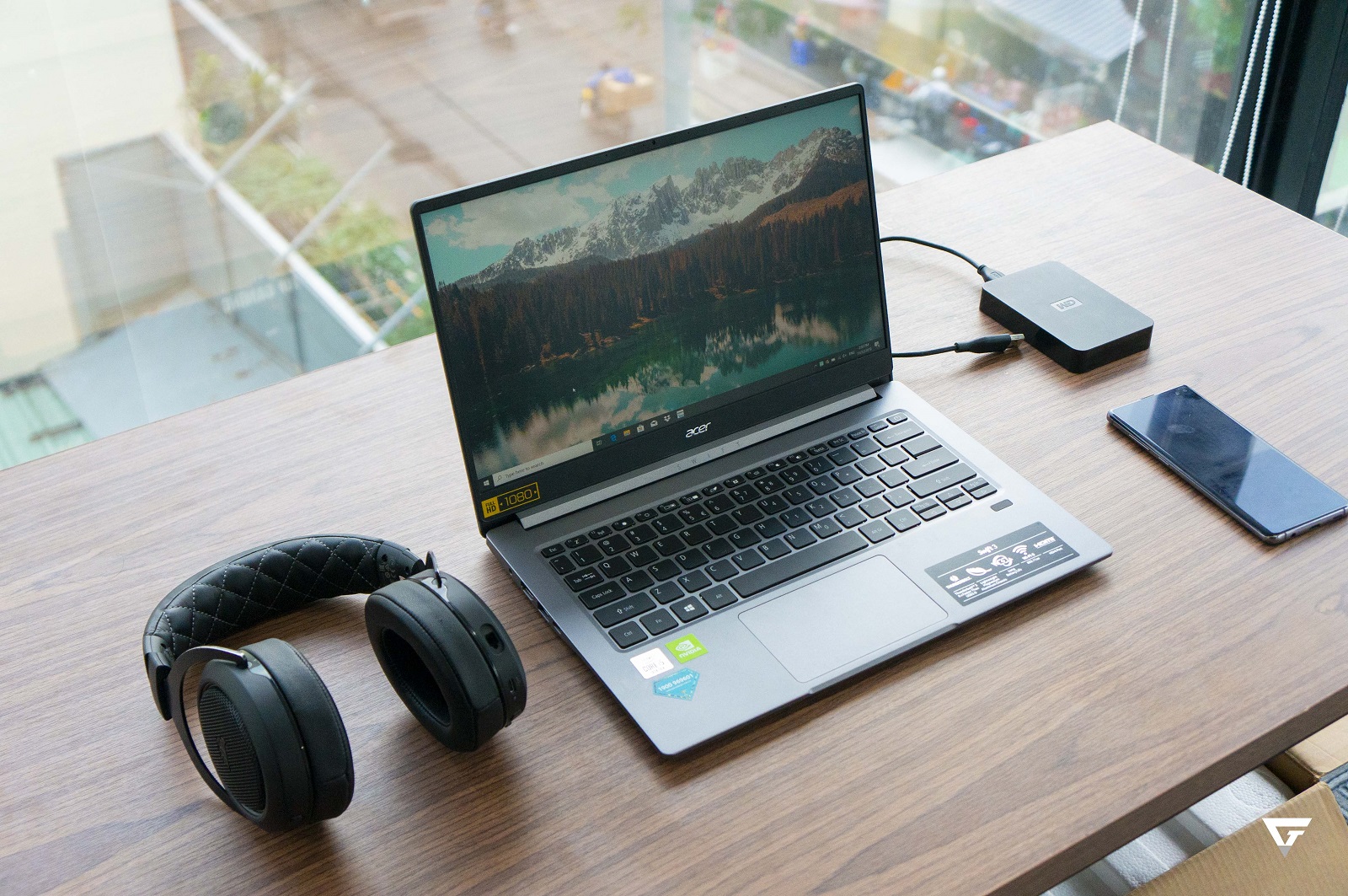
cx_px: 674
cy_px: 448
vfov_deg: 32.9
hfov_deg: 48.0
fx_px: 1515
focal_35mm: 40
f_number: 4
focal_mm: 27
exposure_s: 1/800
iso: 1600
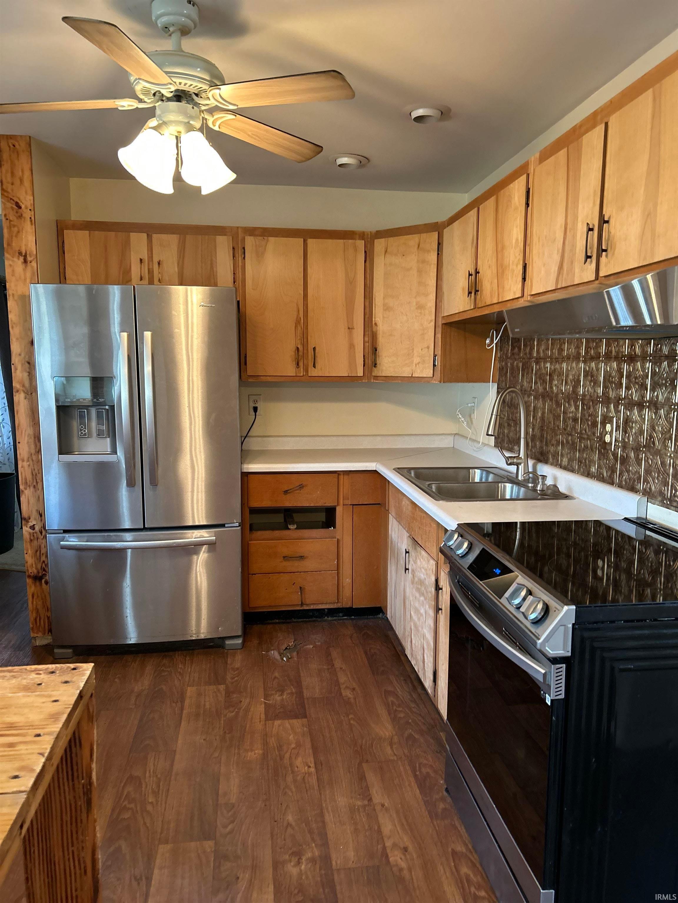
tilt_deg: -5.0
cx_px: 339
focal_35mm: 26
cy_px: 452
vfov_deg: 67.3
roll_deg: +0.0
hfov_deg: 53.1
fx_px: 679
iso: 250
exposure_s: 1/60
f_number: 1.5
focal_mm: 5.7
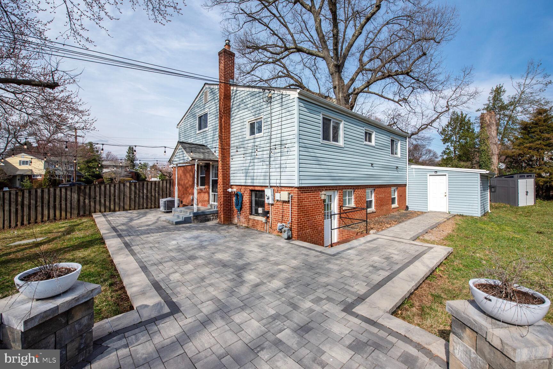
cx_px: 276
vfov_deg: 77.3
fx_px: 230
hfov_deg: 100.4
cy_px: 184
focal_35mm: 15
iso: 200
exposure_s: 1/2000
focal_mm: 15
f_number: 8
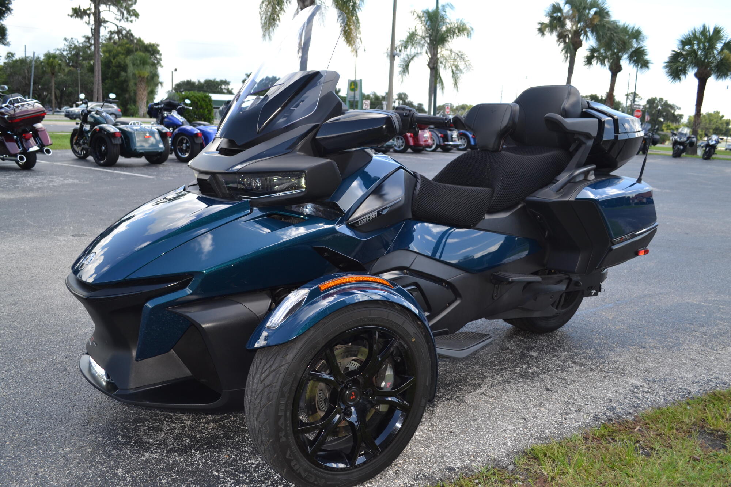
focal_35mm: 30
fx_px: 609
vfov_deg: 43.6
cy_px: 244
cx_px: 366
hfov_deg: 61.9
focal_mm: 20
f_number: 5
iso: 100
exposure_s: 1/200
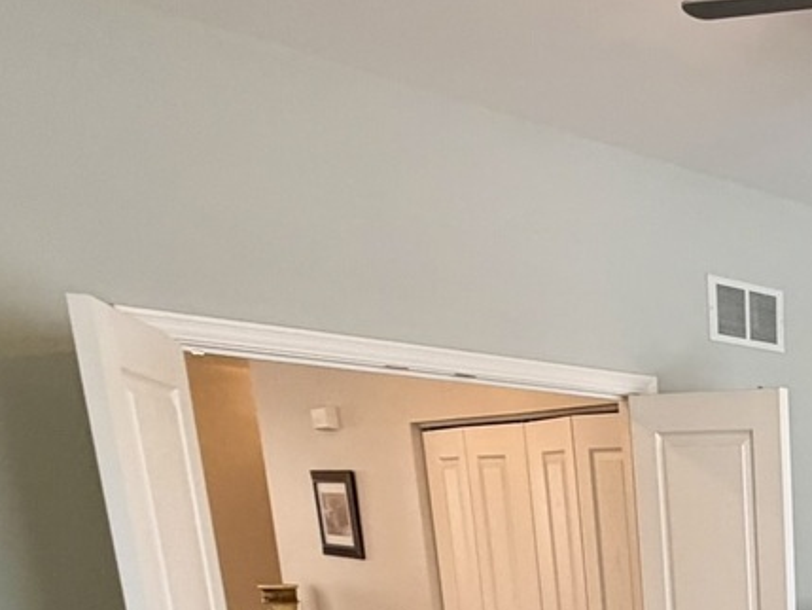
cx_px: 1037
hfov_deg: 31.7
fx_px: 1103
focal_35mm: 47
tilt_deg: -15.4
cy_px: 826
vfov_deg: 25.7
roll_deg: -0.8
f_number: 2.2
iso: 250
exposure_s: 1/60
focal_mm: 2.22
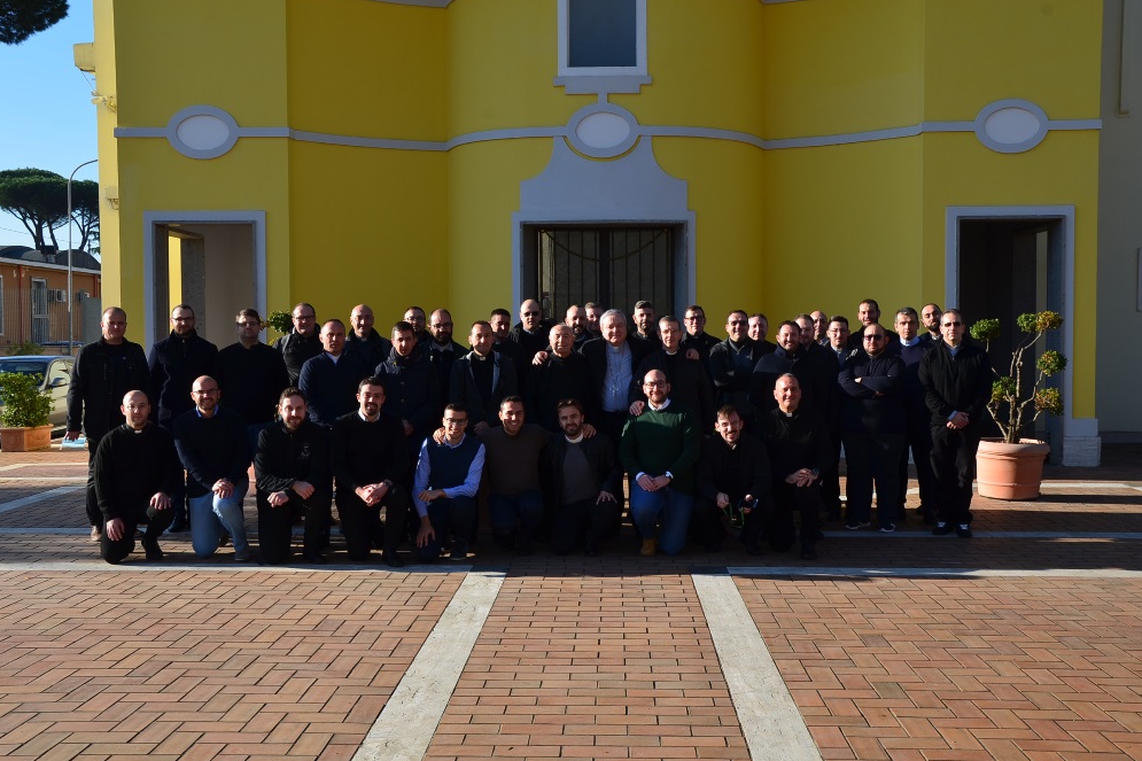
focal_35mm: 39
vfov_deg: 34.6
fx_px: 1221
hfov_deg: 50.1
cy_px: 376
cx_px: 575
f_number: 11
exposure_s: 1/125
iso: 125
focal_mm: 25
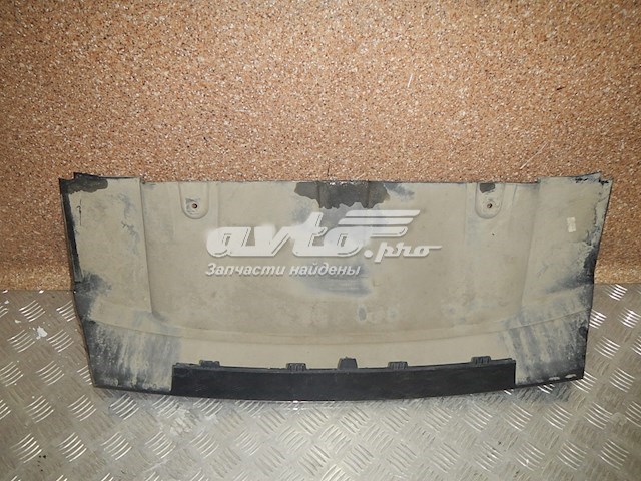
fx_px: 556
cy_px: 240
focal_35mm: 30
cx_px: 320
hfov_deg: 60.0
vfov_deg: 46.8
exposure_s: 1/30
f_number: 3.9
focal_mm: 5.5
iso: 200
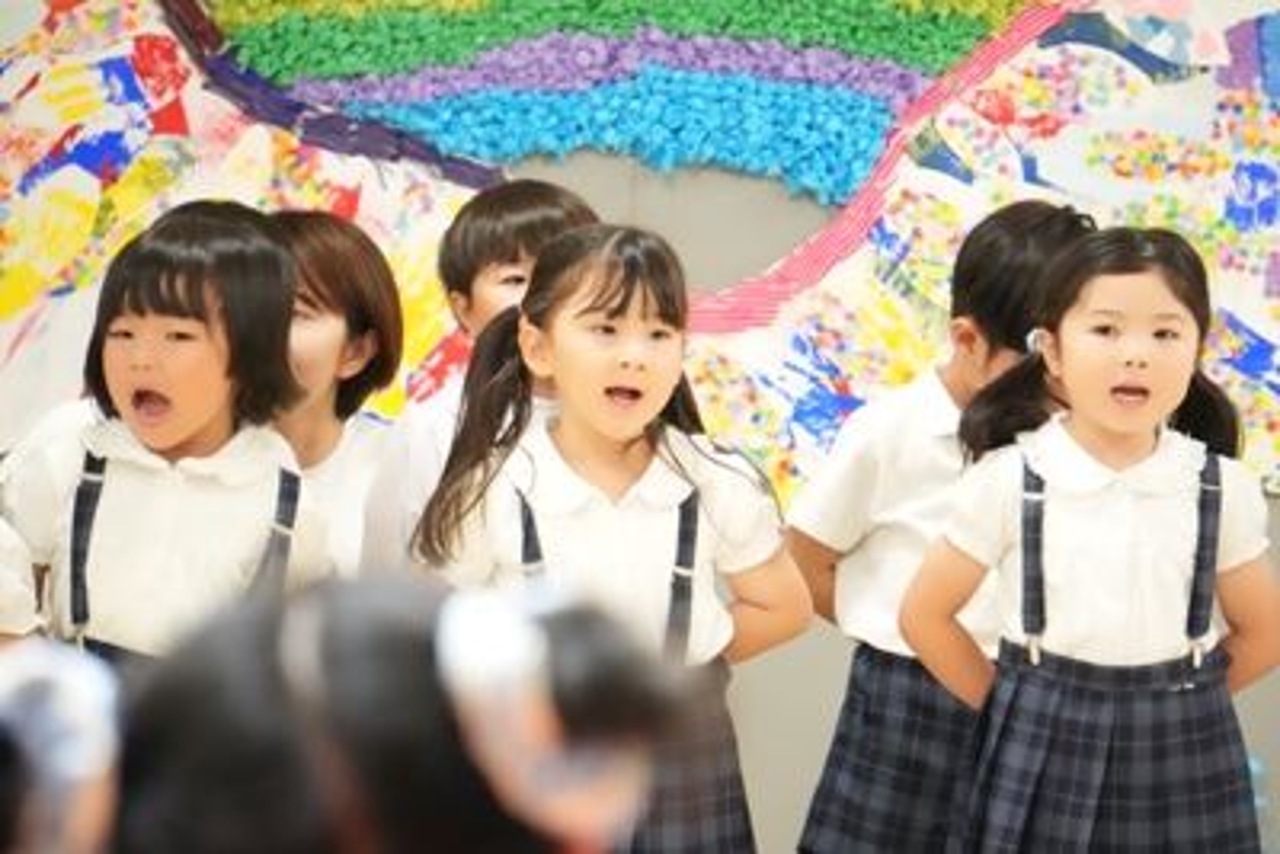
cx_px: 640
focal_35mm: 246
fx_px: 8749
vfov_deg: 5.6
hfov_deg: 8.4
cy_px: 427
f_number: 6.3
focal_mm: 164
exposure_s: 1/400
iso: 12800
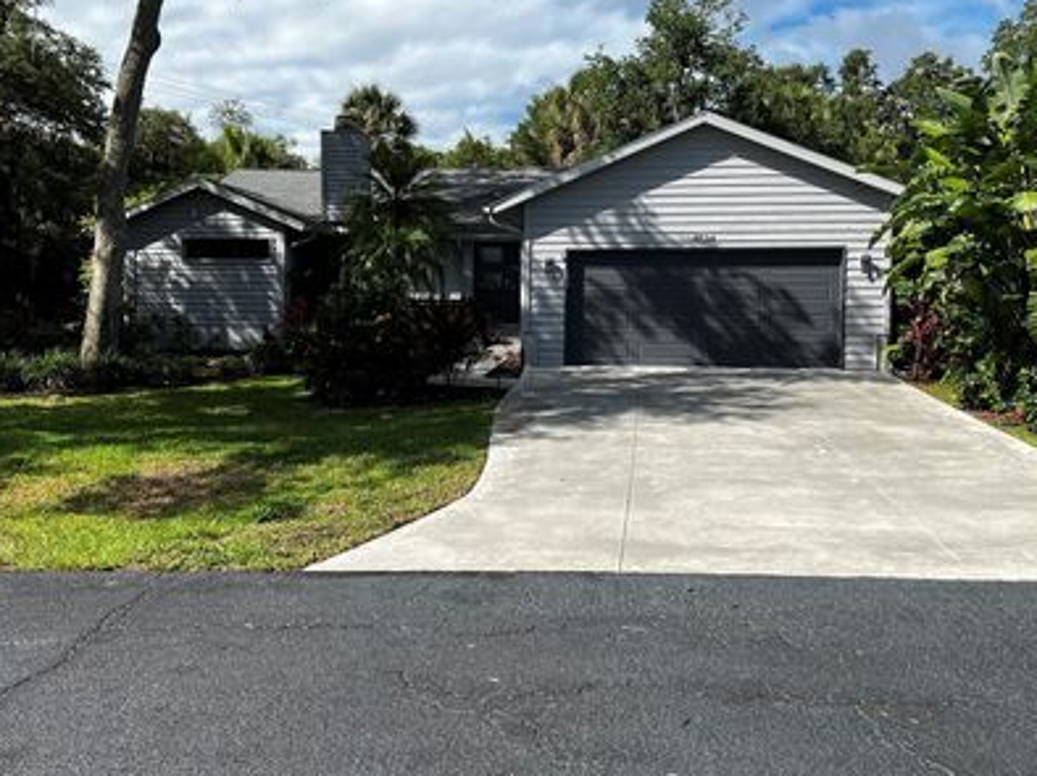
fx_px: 988
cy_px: 341
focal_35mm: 33
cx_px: 503
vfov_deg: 42.8
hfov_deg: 55.4
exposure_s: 1/4115
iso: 50
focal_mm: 5.7
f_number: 1.5
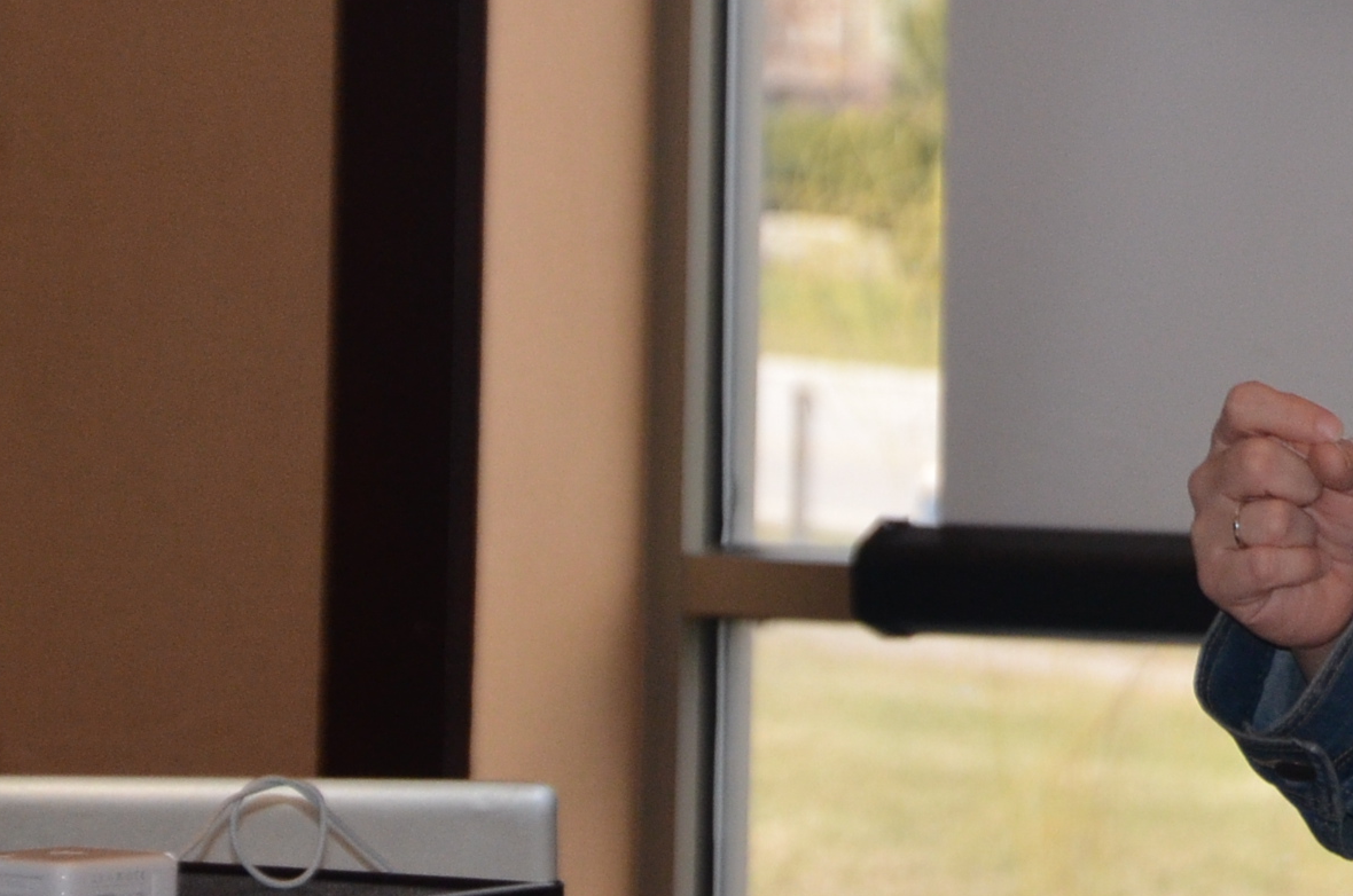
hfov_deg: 6.6
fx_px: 11629
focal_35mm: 310
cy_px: 14
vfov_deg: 4.4
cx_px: 1721
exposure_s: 1/60
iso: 800
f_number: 5.3
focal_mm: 66
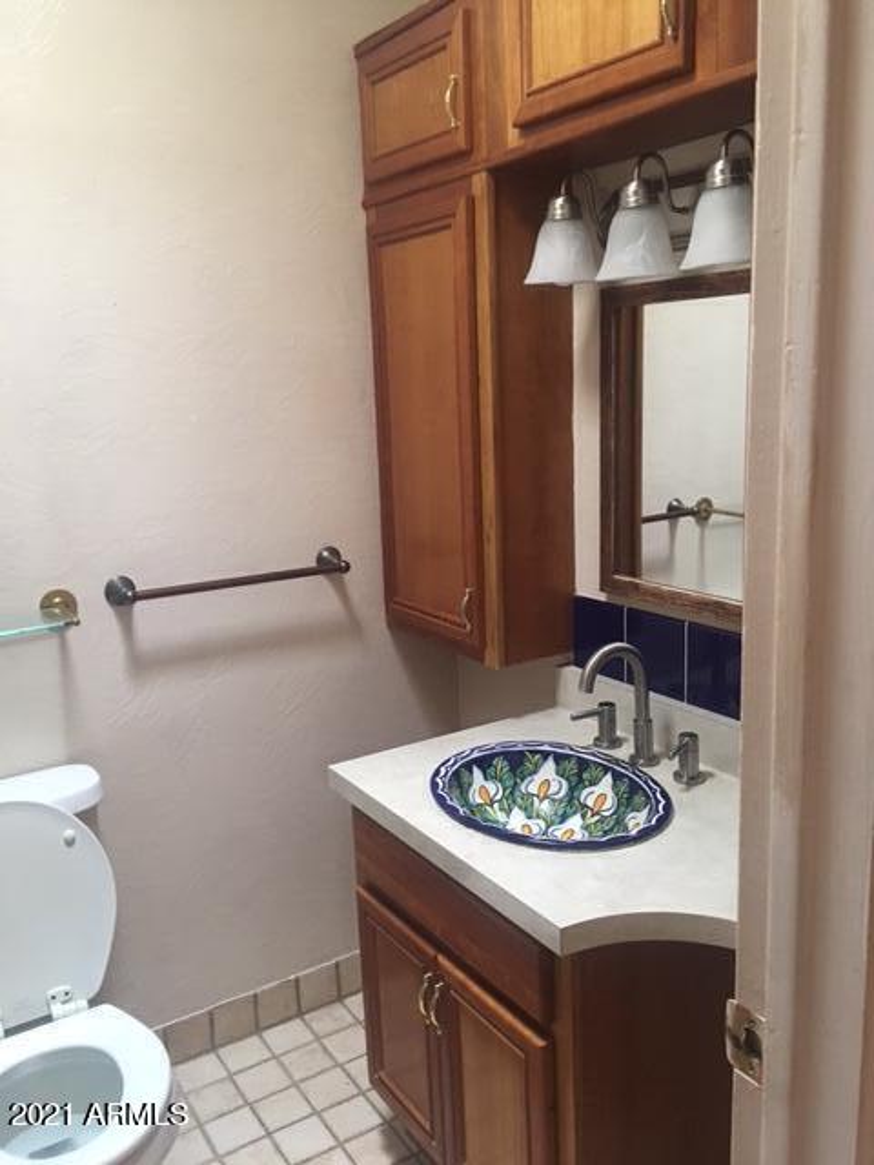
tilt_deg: -11.3
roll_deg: +1.4
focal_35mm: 29
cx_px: 437
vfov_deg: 61.7
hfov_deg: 48.2
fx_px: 976
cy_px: 582
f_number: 2.2
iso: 80
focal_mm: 4.15
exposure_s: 1/15
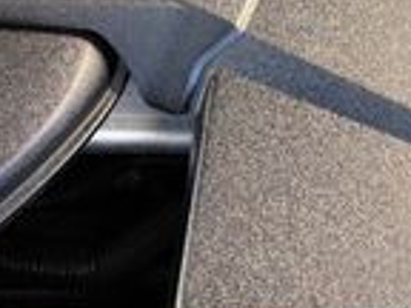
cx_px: -26
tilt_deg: -48.9
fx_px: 1270
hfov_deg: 17.8
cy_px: -163
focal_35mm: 107
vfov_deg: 13.0
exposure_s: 1/60
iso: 640
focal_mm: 6.76
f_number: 1.78
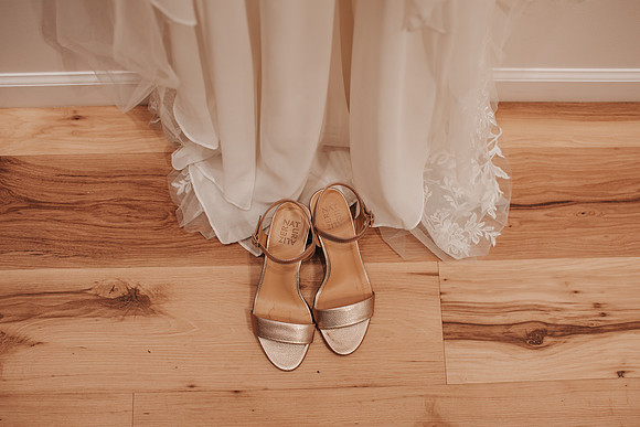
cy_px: 249
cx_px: 320
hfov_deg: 47.6
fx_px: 726
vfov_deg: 32.7
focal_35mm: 41
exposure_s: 1/125
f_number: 2.8
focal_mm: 35
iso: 180
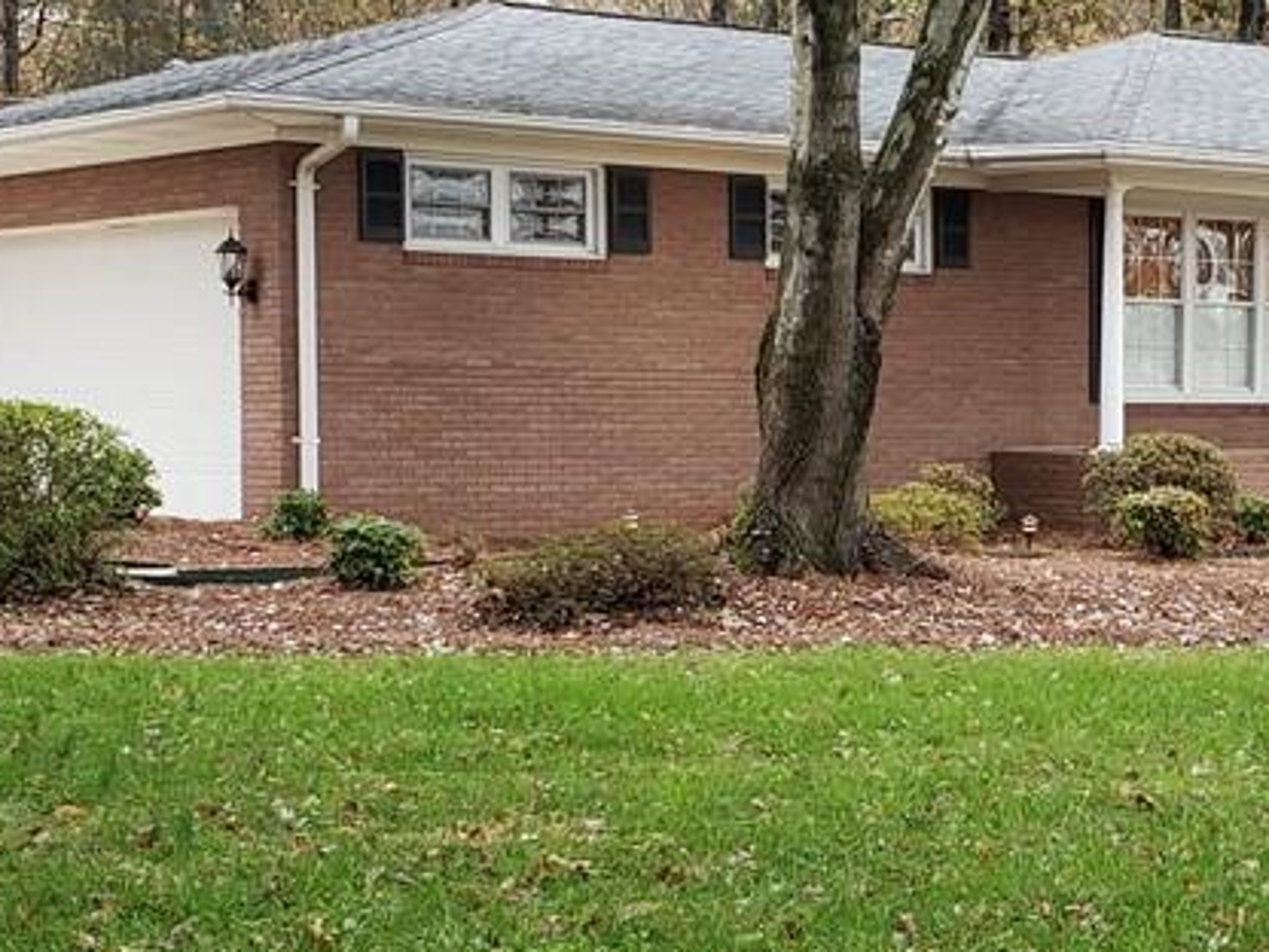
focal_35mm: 64
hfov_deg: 29.5
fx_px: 2346
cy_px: 461
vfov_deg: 22.9
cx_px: 1028
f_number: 2.4
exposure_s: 1/50
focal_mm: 4.3
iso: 100
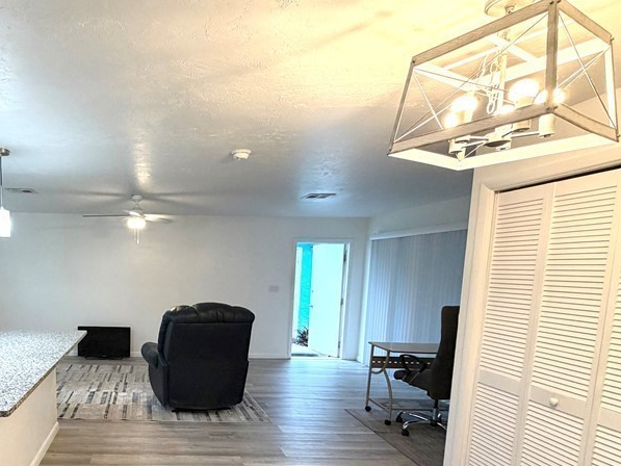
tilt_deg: -6.8
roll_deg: -0.1
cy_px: 317
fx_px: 431
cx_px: 152
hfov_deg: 66.9
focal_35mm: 24
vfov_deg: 55.4
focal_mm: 2.22
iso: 160
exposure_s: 1/60
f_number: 2.2
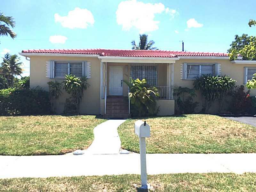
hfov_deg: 61.7
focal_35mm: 29
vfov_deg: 48.2
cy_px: 96
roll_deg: -1.3
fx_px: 214
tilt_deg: -0.2
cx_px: 128
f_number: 2.2
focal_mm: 4.15
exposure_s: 1/1980
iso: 32
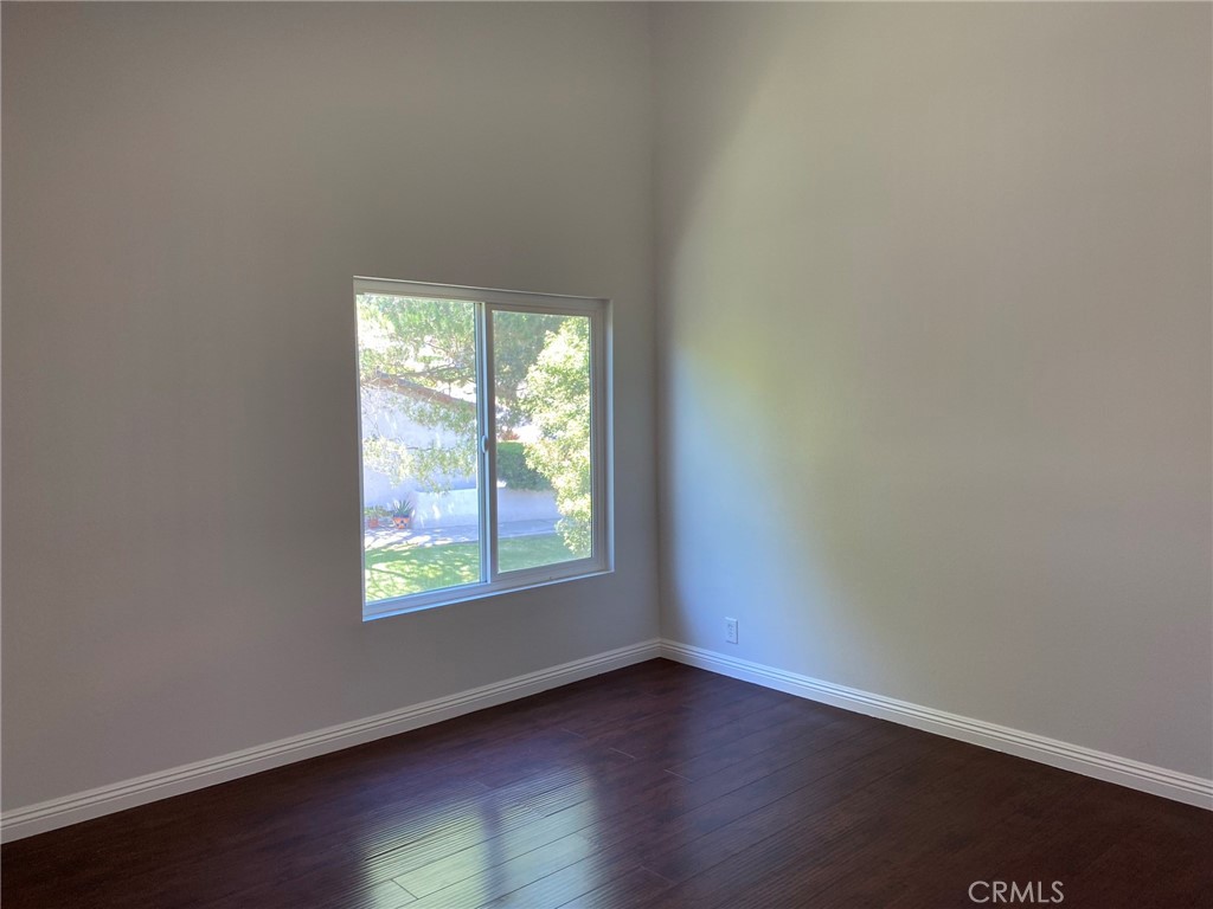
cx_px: 606
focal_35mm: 26
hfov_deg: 67.3
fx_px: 911
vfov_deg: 53.1
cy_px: 454
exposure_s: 1/60
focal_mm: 4.25
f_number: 1.8
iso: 80
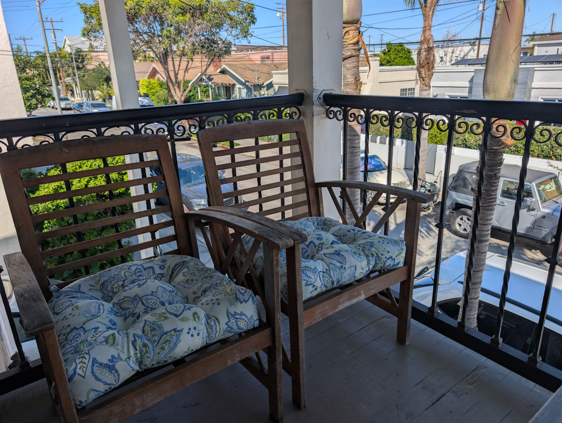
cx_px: 281
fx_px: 390
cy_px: 212
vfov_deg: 56.9
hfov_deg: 71.5
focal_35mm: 24
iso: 17
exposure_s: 1/1309
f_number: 1.68
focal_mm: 6.9
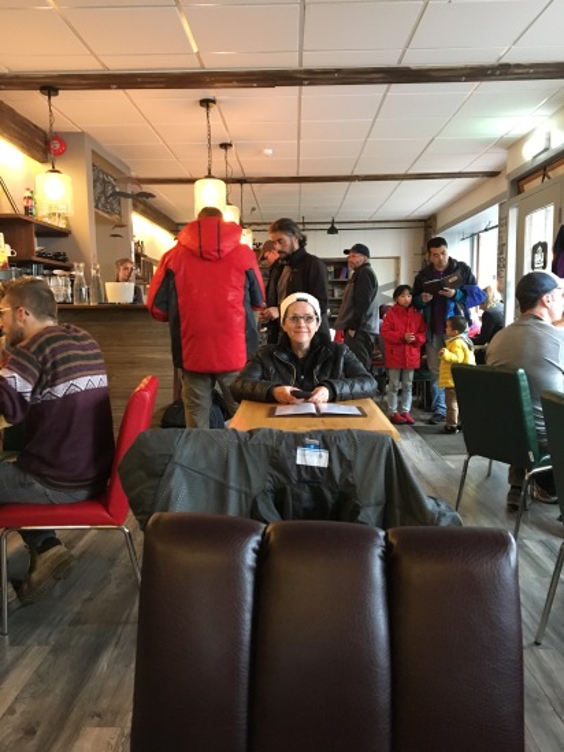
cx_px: 282
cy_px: 376
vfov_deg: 61.6
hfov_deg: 48.2
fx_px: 630
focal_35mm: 29
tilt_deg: -8.3
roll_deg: +1.9
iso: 250
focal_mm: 4.15
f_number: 2.2
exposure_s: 1/17
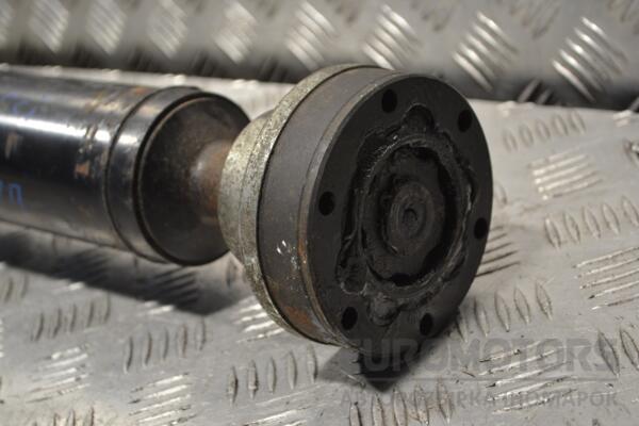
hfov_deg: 26.0
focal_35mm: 78
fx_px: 1384
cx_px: 320
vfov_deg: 17.5
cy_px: 213
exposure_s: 1/50
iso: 400
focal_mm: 52
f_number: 5.6
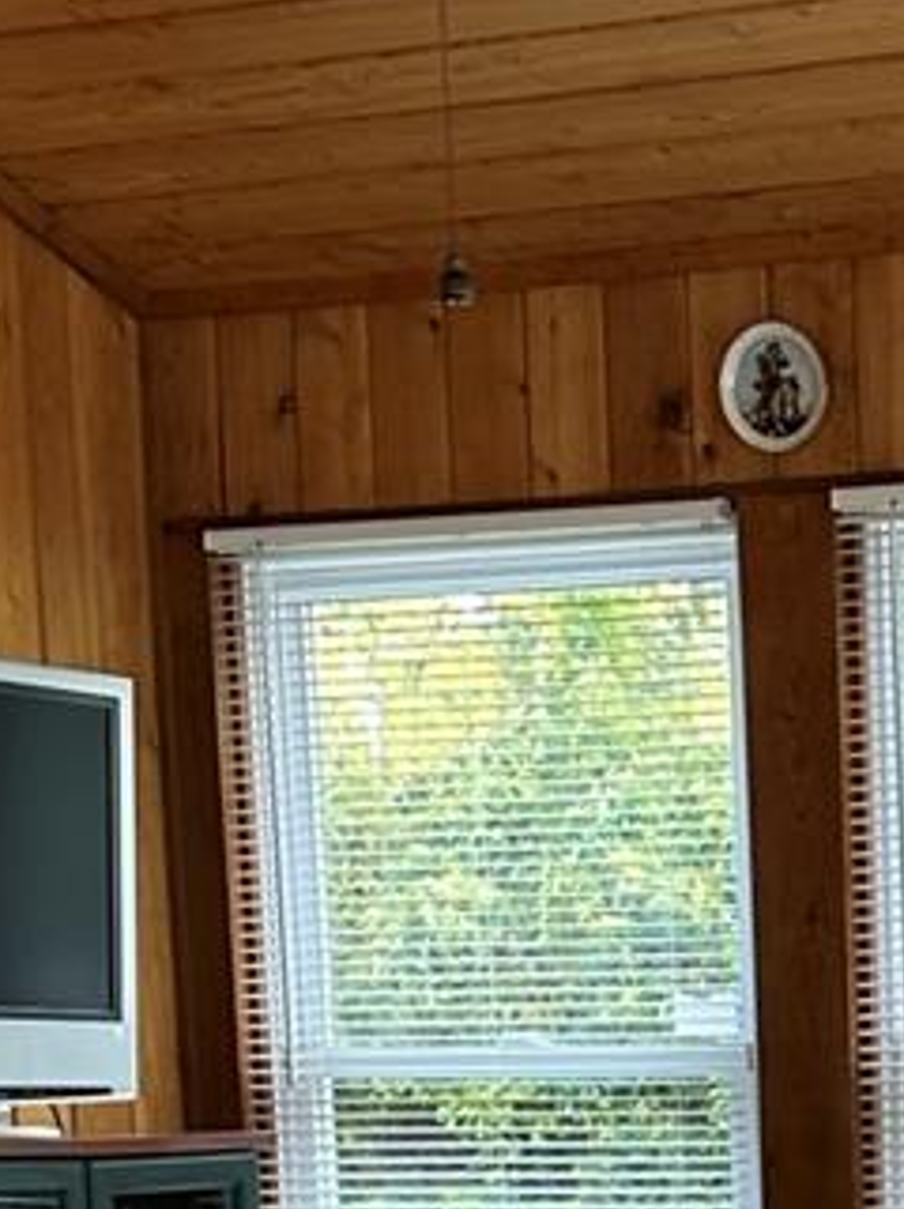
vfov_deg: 16.1
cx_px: 1183
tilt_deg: -7.5
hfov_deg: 12.5
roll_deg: +1.6
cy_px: 1650
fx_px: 4012
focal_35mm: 115
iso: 125
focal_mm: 6.86
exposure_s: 1/121
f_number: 1.78
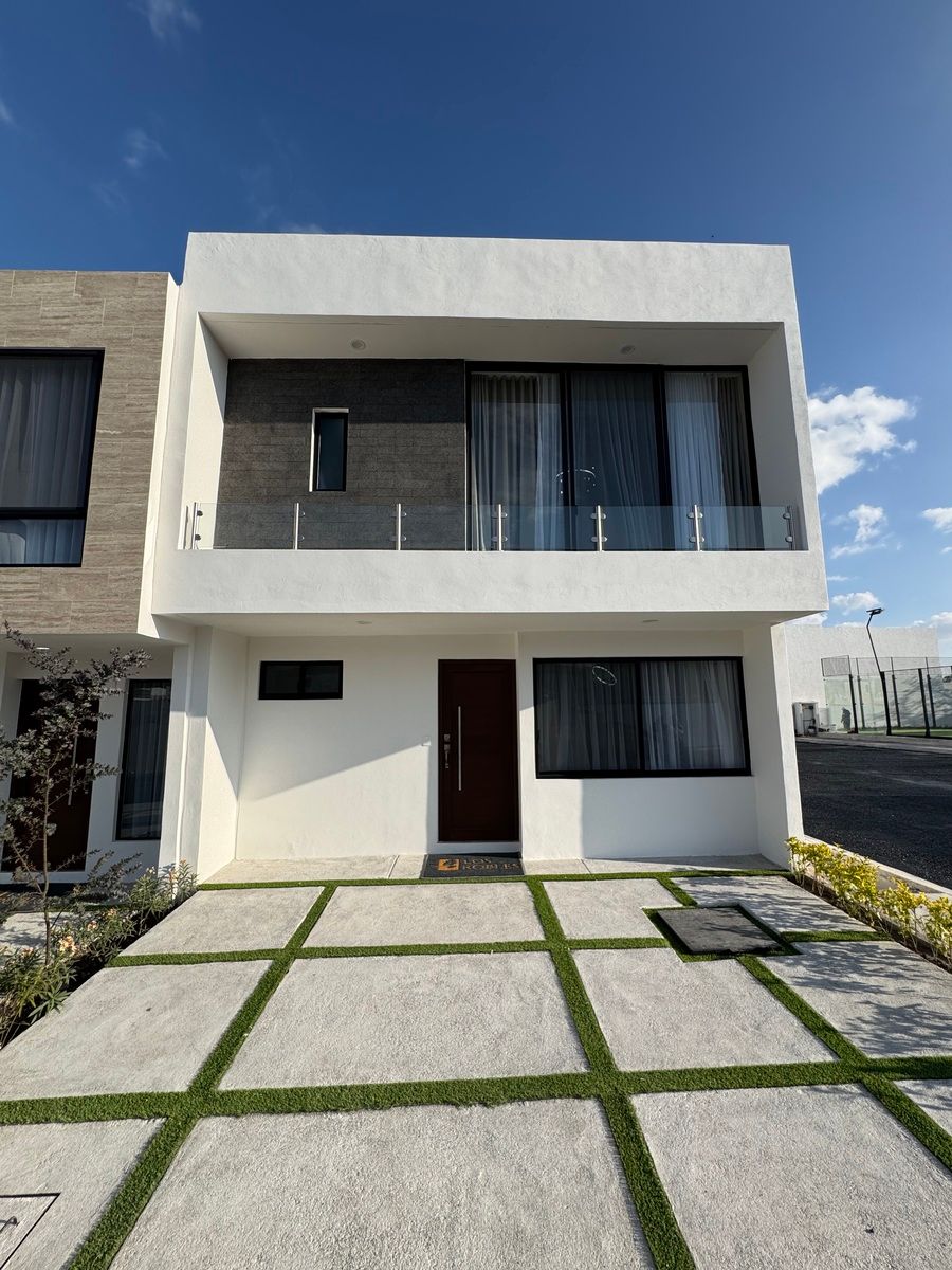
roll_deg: +1.2
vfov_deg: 102.1
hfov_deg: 85.7
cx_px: 476
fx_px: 513
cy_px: 635
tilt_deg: +9.7
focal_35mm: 14
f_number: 2.2
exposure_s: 1/1748
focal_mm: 2.22
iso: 40
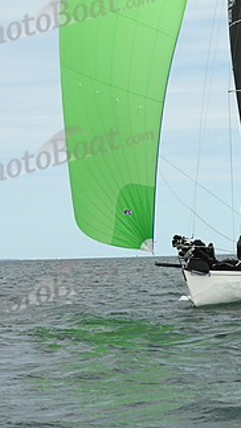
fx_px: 2024
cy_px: 67
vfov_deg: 12.0
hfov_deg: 6.8
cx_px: 223
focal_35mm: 178
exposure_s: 1/1000
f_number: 8
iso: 320
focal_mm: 95
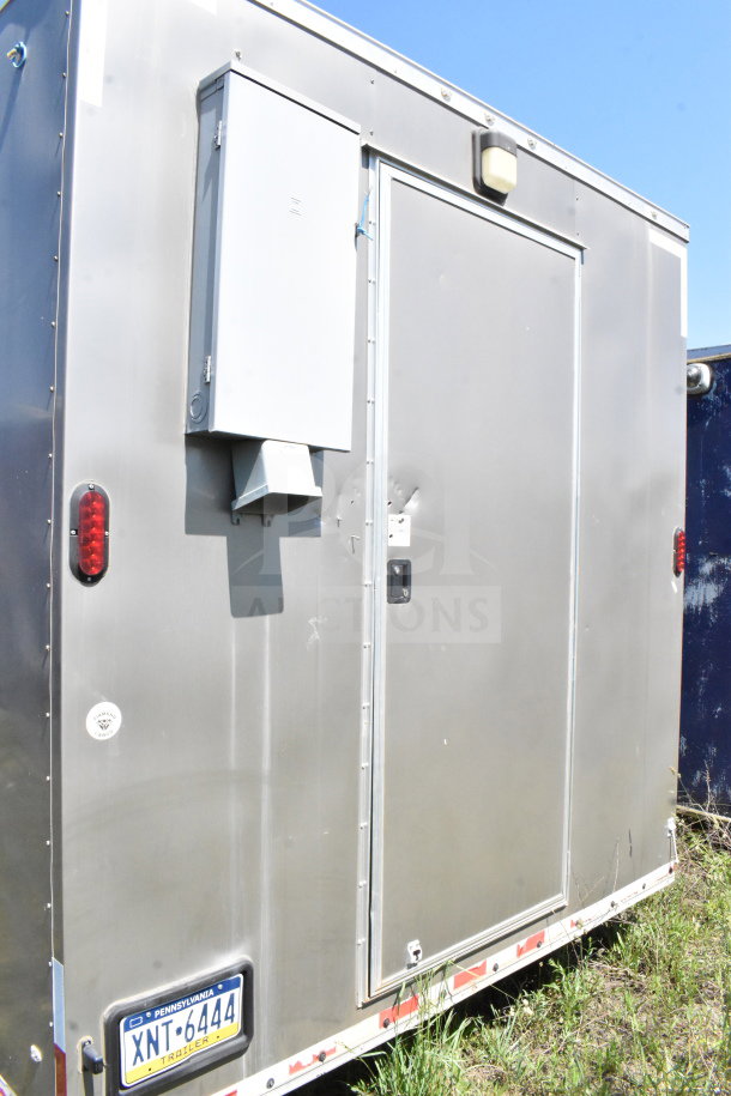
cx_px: 366
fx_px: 822
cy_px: 548
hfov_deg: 47.9
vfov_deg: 67.4
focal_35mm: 27
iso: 6400
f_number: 20
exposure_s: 1/1250
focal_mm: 18
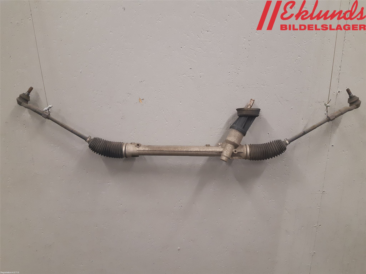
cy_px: 137
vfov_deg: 53.1
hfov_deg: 67.3
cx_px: 183
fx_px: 275
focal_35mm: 26
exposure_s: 1/50
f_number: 1.7
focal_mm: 3.93
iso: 200
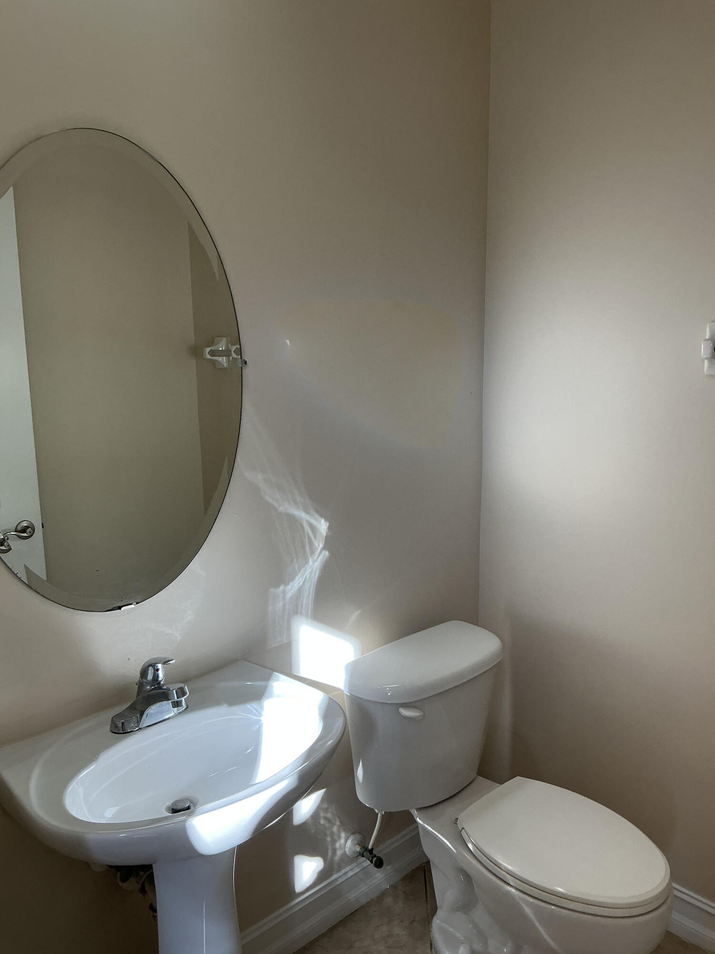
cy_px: 477
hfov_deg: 49.7
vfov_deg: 63.4
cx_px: 358
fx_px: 771
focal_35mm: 28
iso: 40
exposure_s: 1/60
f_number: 1.8
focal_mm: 3
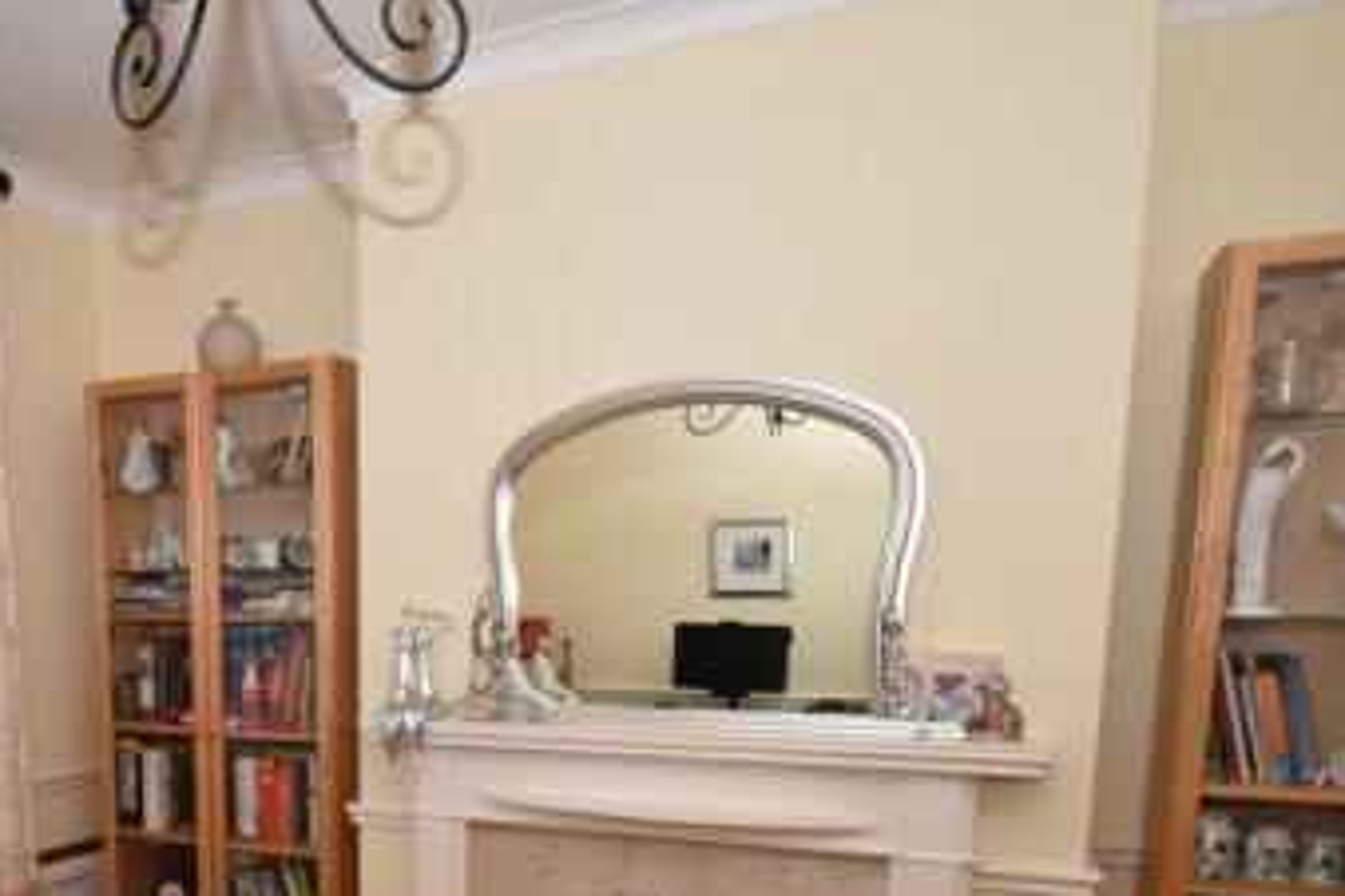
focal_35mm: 29
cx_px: 335
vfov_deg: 41.6
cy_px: 795
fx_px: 1083
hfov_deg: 60.2
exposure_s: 1/60
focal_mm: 10
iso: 100
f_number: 4.5
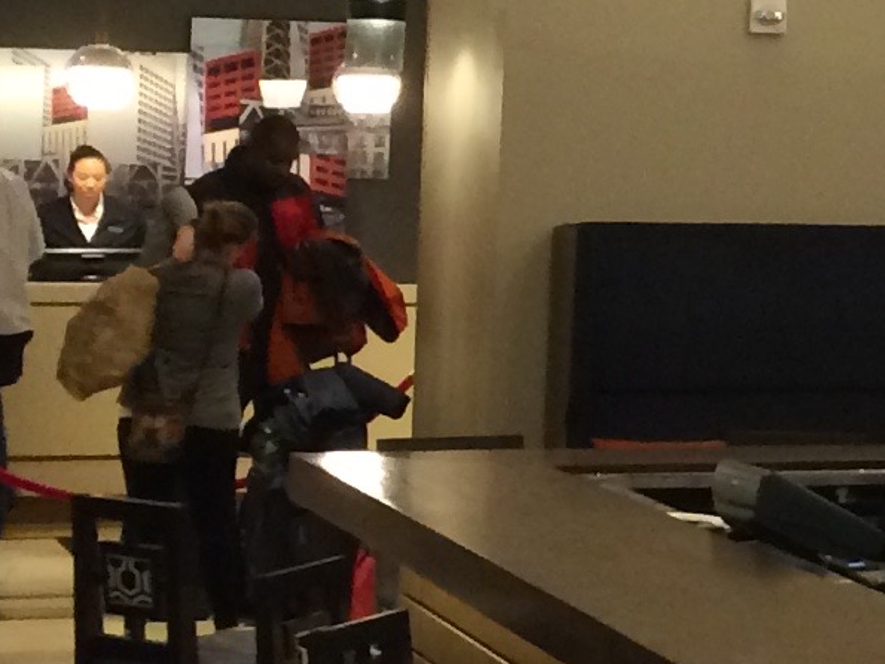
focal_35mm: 159
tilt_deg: +2.0
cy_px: -27
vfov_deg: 9.3
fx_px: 4064
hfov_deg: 11.3
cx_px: 1733
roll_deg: -1.0
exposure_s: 1/30
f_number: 2.2
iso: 160
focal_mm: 4.15
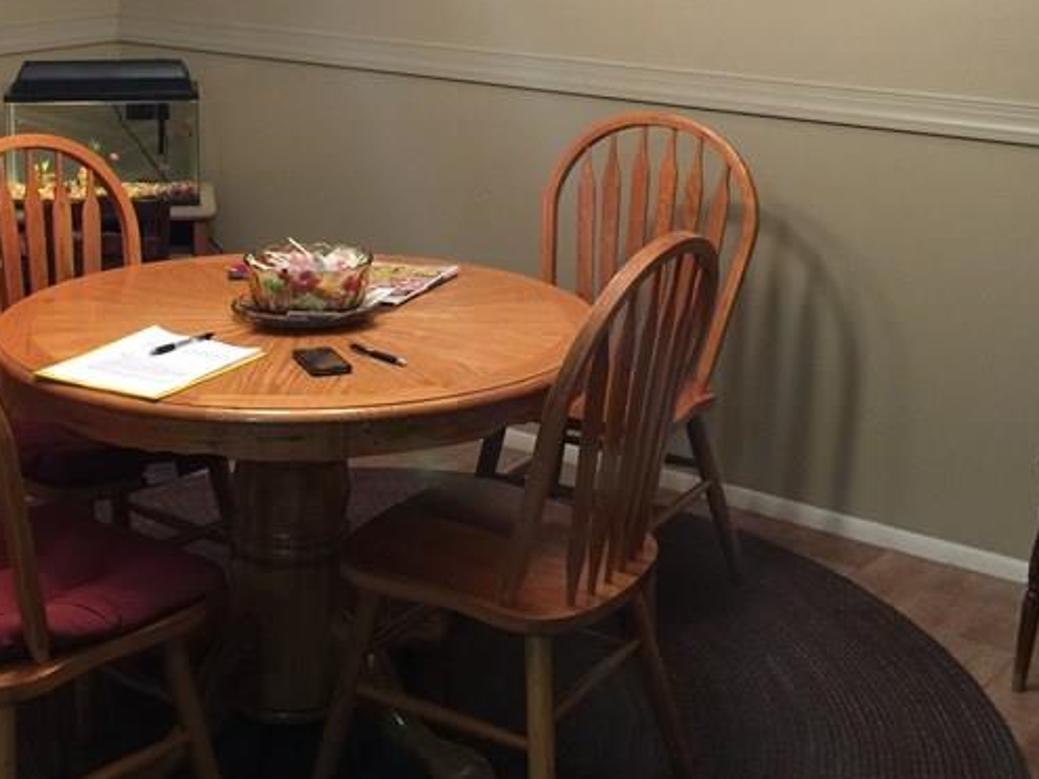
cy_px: 103
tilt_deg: -8.3
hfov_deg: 32.1
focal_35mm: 60
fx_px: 1800
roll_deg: -0.8
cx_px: 424
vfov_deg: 23.8
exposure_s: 1/4
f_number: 2.2
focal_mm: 4.15
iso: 64
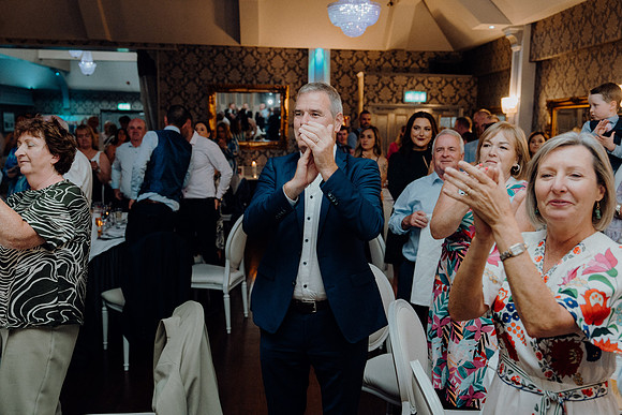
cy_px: 208
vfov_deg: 37.9
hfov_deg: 54.4
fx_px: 605
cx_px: 311
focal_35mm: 35
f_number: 3.5
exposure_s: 1/160
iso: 2500
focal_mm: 35
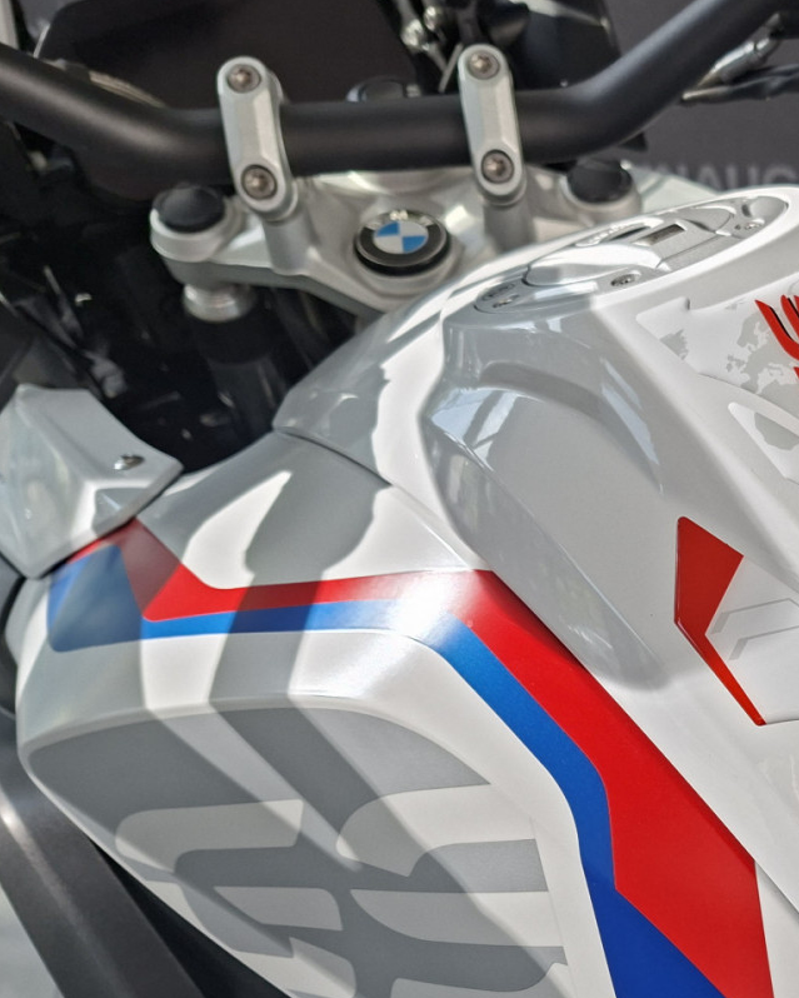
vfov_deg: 40.9
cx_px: 828
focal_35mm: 45
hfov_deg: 30.7
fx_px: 1329
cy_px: 614
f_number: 1.8
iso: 40
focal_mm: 5.54
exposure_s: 1/224
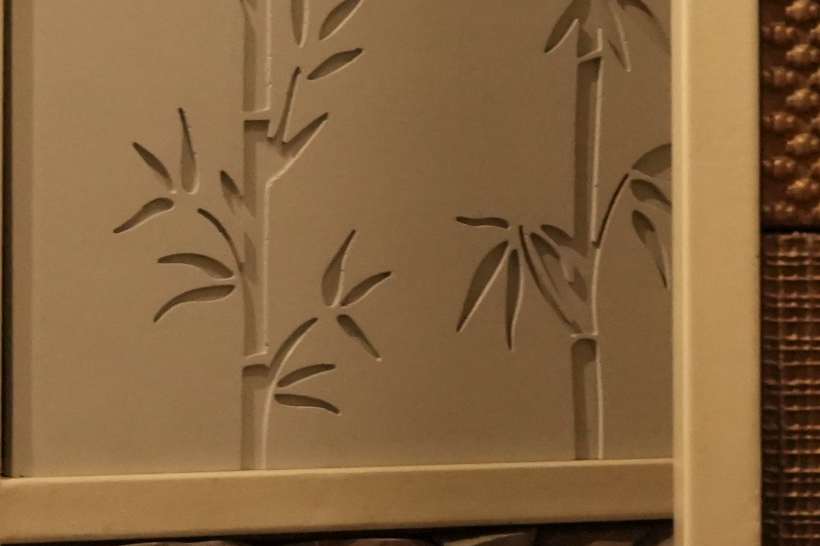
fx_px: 4099
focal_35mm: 180
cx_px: 8
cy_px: 242
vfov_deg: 7.6
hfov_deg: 11.3
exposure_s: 1/160
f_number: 8
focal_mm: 35
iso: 4000
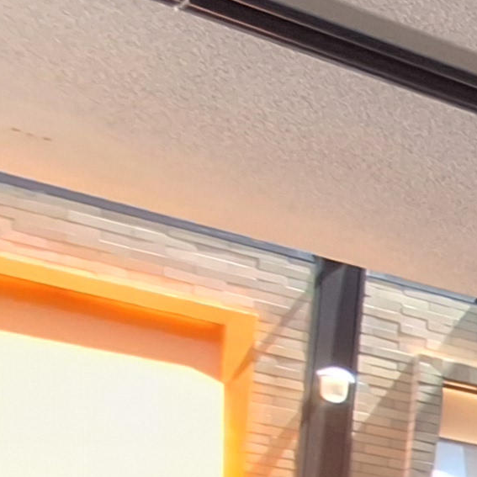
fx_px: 1263
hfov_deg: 9.5
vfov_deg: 18.3
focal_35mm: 81
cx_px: 1679
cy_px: 766
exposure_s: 1/50
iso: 64
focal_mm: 1.74
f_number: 2.2
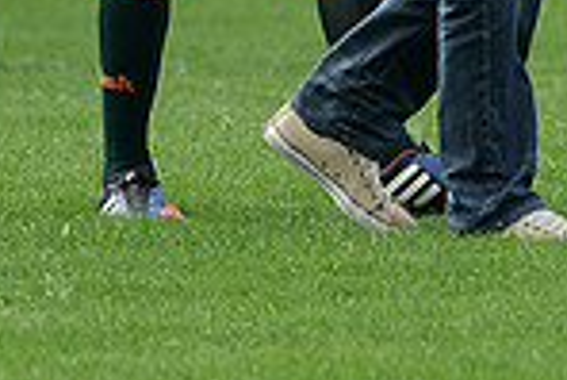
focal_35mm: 785
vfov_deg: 1.8
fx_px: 12376
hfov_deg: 2.6
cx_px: 333
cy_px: -351
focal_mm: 200
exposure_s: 1/1250
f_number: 2.8
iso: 250
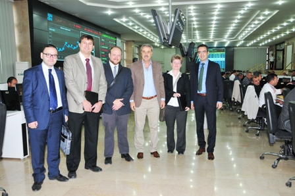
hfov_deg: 57.3
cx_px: 148
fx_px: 270
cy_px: 98
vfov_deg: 39.9
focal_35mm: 33
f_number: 5.6
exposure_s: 1/60
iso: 320
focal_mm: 22
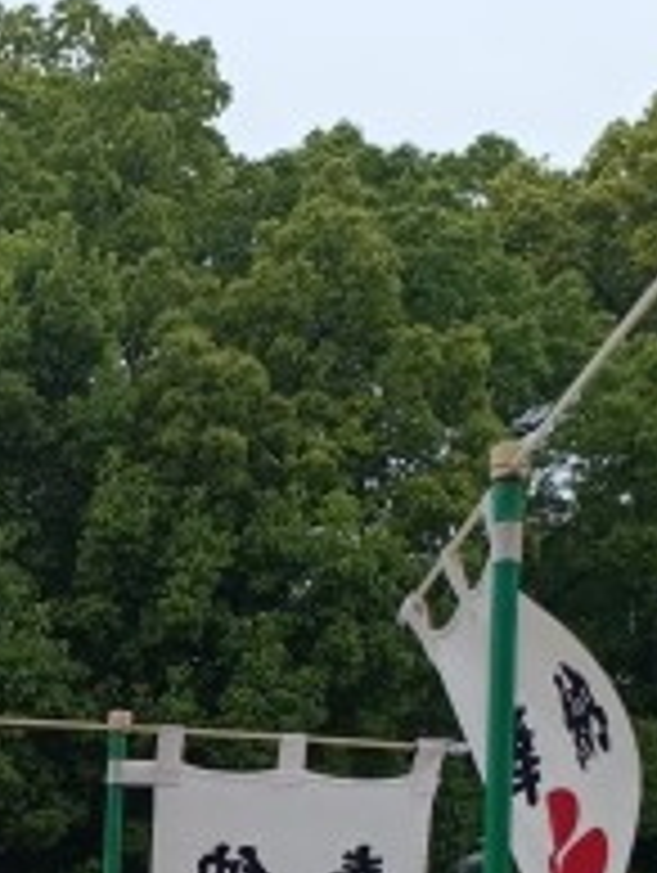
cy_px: 1116
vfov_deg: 19.2
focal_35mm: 95
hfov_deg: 13.7
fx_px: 2399
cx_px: -576
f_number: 1.65
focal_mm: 6.14
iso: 53
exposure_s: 1/360
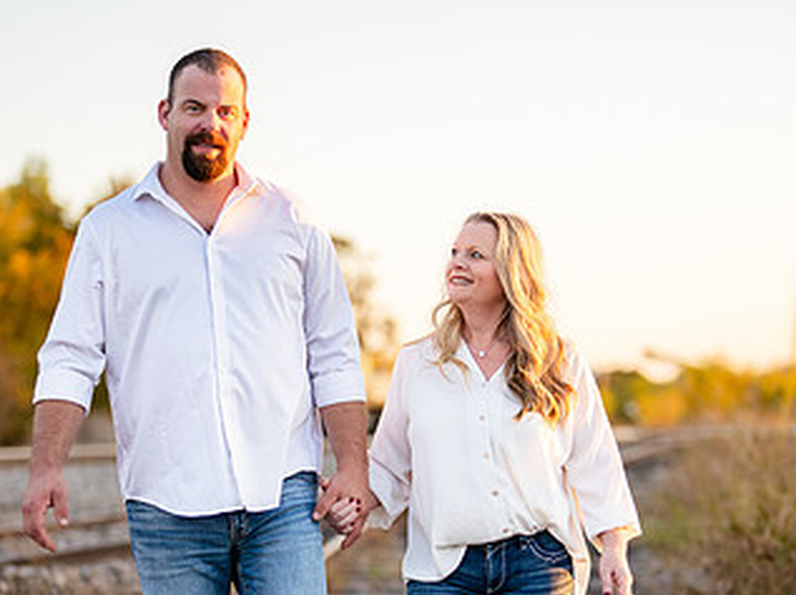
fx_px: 2274
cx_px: 411
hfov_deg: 19.9
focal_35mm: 99
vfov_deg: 14.8
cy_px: 482
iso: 160
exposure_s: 1/1600
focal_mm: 50
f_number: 1.2
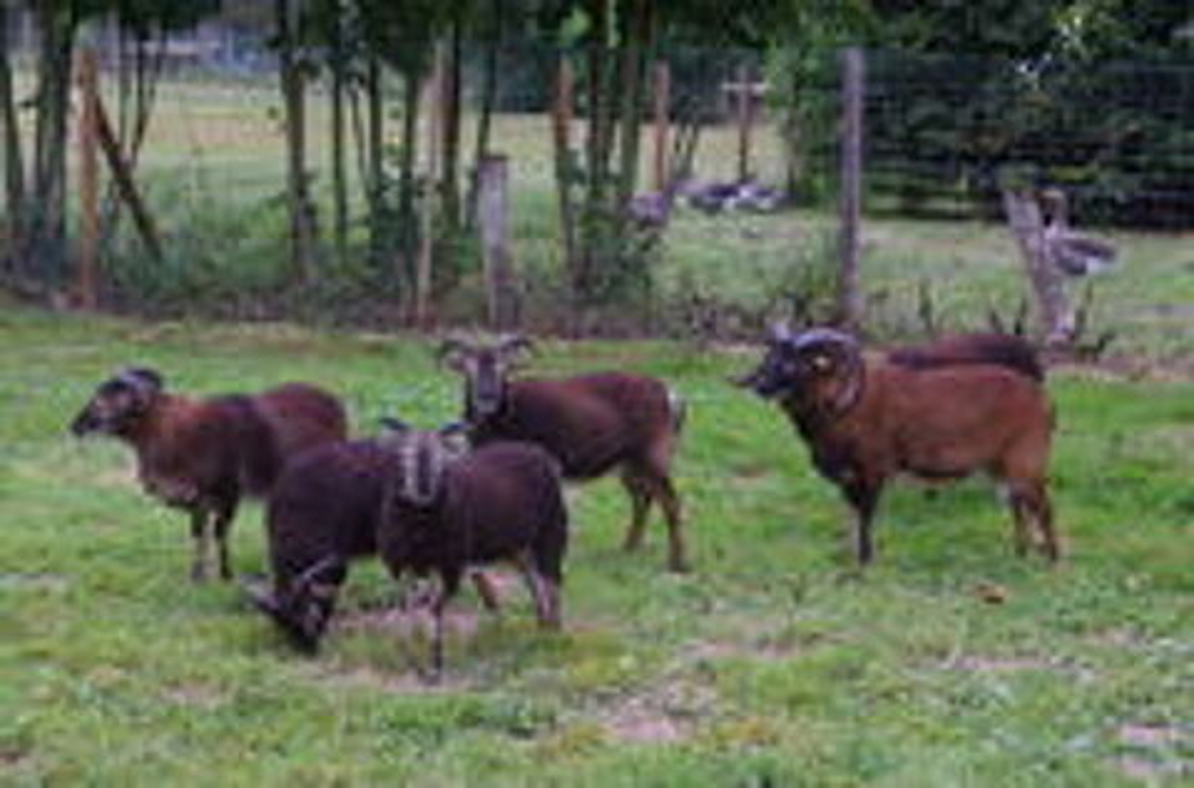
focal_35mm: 79
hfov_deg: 25.7
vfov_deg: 17.2
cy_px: 394
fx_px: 2612
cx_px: 597
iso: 800
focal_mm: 53
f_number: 7.1
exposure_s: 1/100
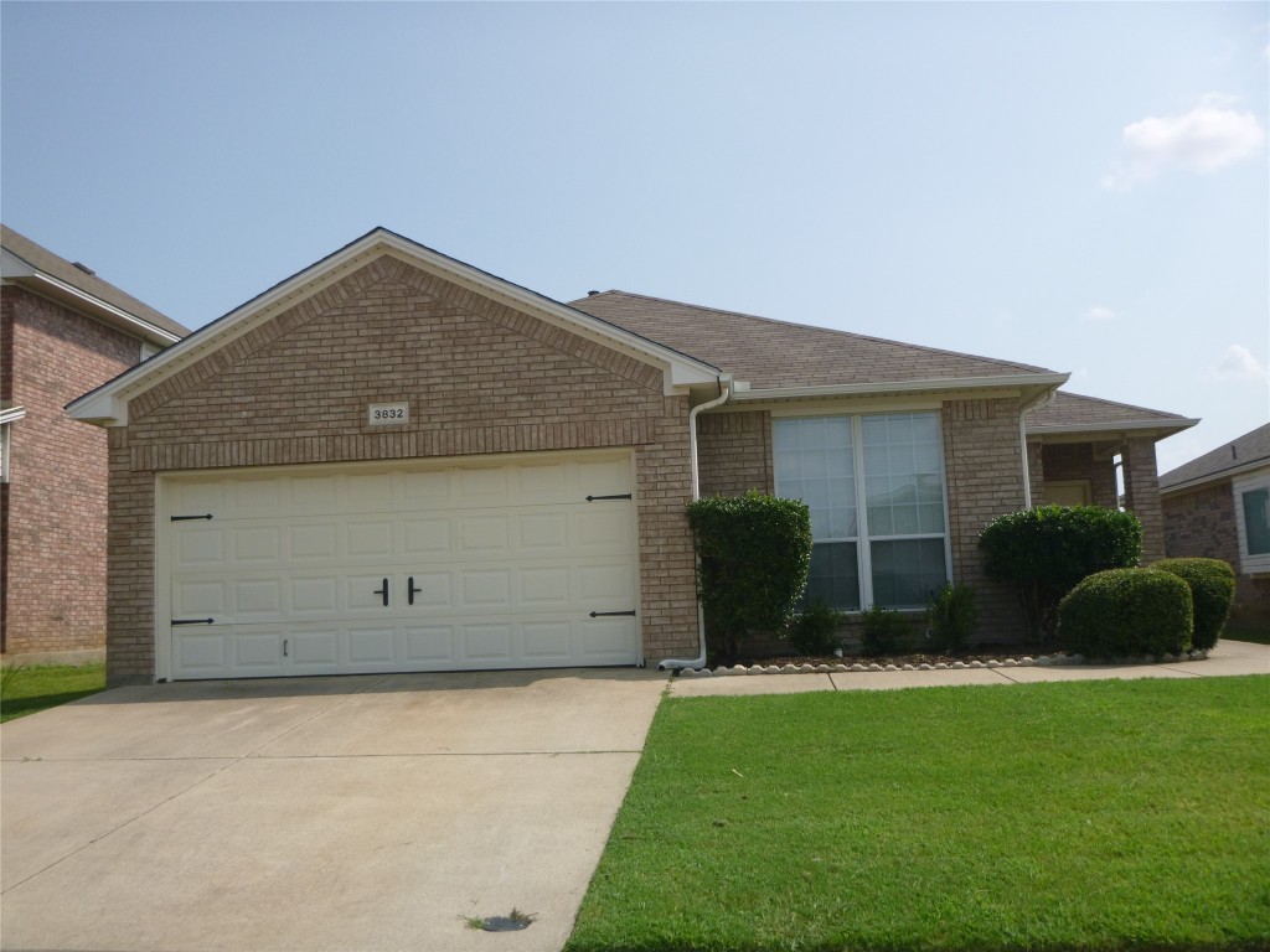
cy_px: 476
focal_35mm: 33
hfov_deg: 55.4
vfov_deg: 42.9
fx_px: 1211
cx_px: 635
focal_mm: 5.9
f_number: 4.3
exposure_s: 1/640
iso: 100
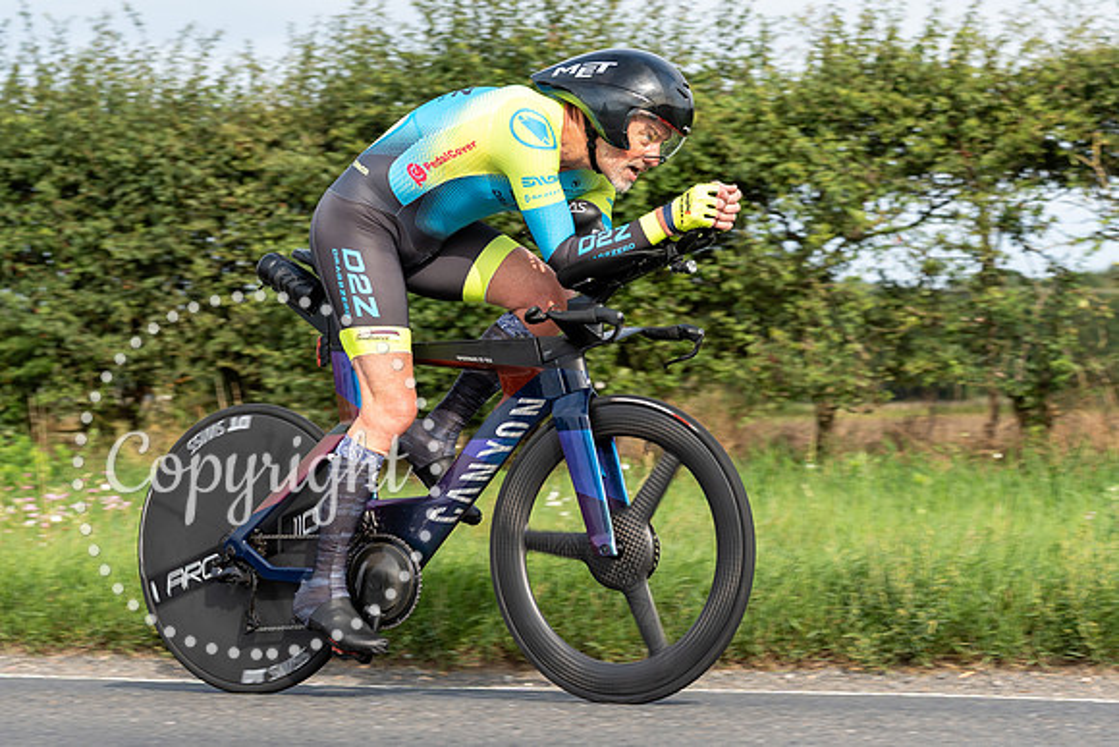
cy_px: 298
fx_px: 3580
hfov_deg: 17.7
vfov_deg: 11.9
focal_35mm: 115
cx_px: 424
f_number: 4
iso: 125
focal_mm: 67
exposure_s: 1/640
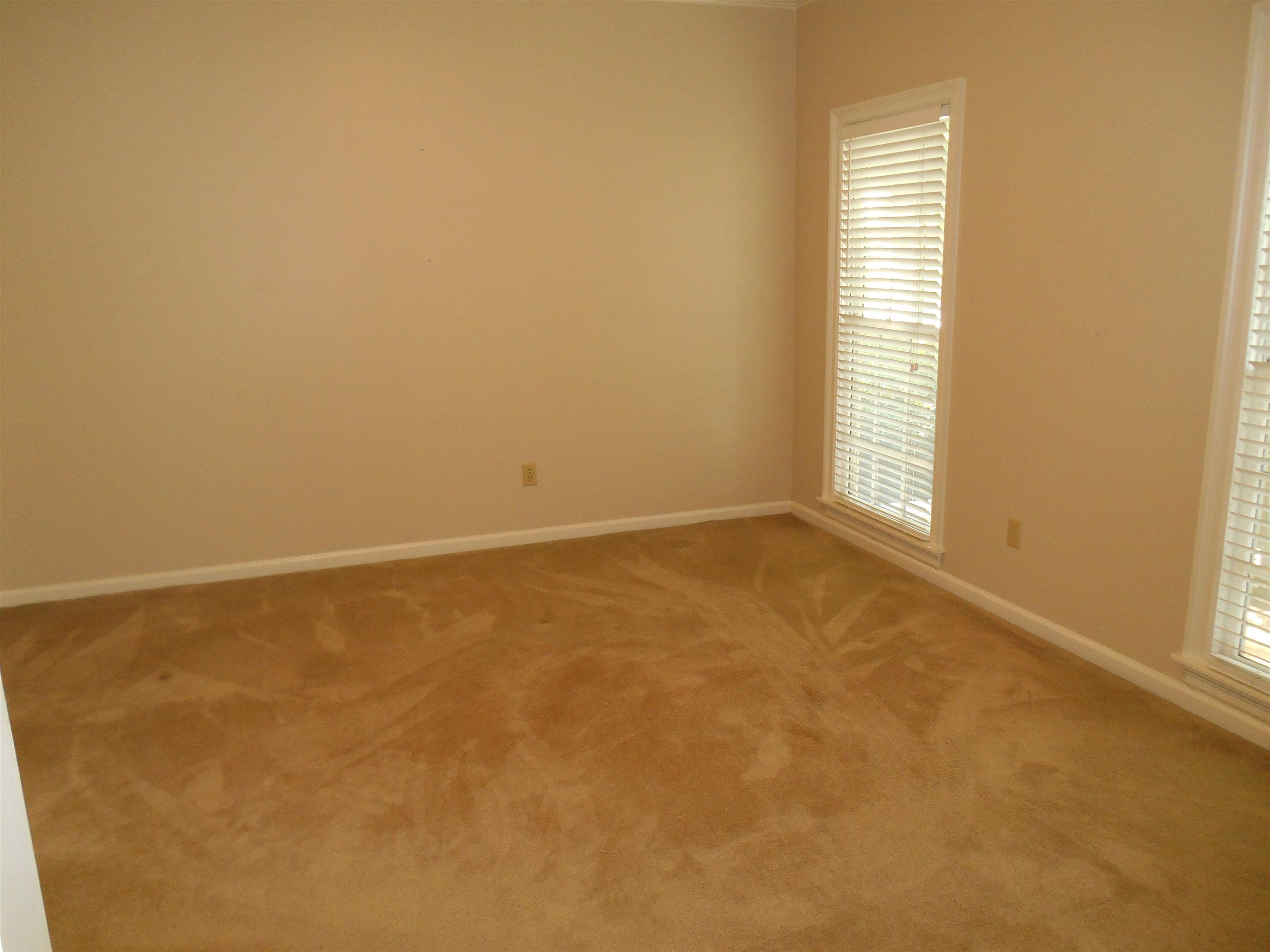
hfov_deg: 67.3
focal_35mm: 26
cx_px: 635
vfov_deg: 53.1
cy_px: 476
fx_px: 954
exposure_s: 1/25
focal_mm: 4.7
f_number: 3.4
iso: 250
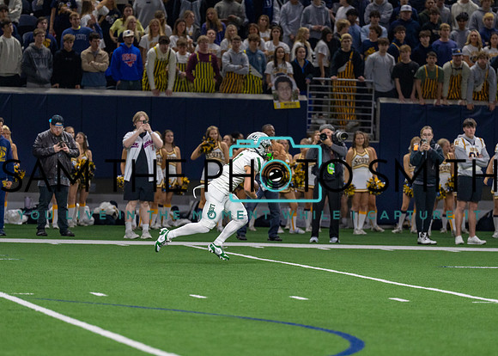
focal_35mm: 273
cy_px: 197
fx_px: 3854
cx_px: 256
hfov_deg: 7.4
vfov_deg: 5.3
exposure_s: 1/1000
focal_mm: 200
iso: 2000
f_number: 2.8
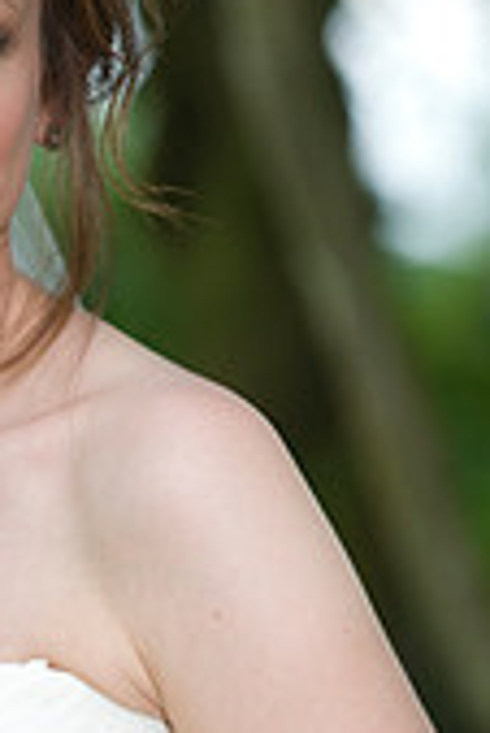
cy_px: 464
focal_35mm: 372
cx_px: -119
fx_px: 7579
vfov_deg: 5.5
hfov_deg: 3.7
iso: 500
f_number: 2.8
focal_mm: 140
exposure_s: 1/800
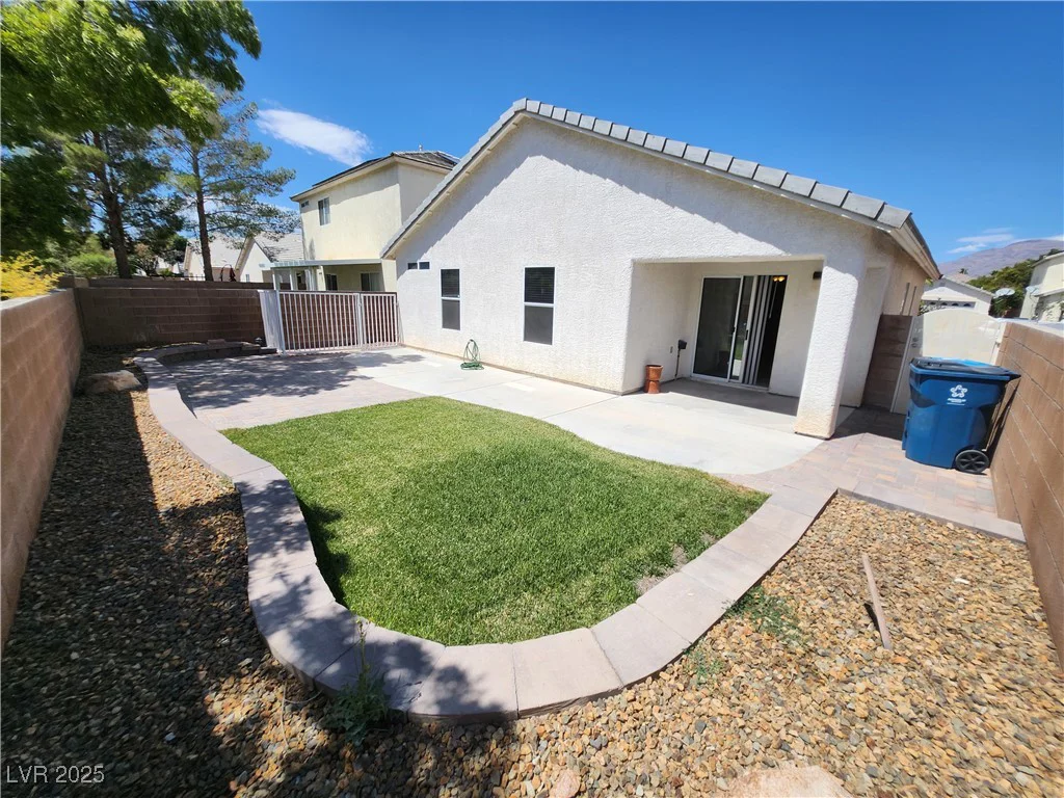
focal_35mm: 13
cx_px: 532
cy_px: 399
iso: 32
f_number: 2.2
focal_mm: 1.7
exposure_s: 1/1509
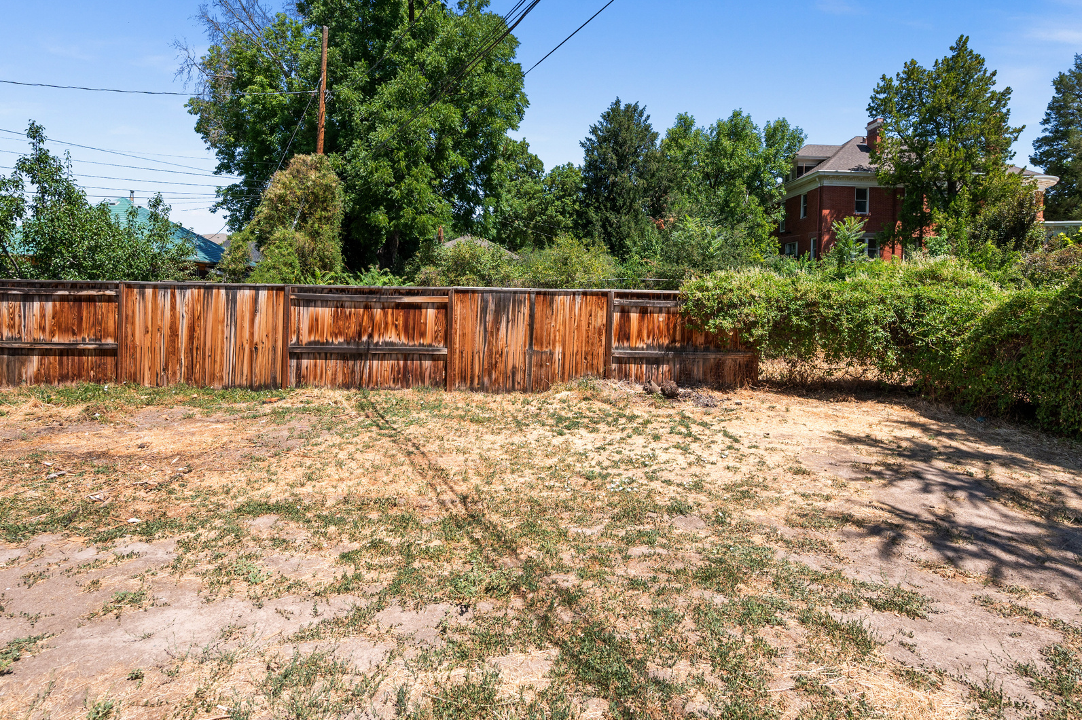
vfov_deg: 66.2
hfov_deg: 90.0
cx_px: 549
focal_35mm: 18
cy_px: 265
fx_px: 541
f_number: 7.1
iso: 500
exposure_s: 1/1250
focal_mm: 14
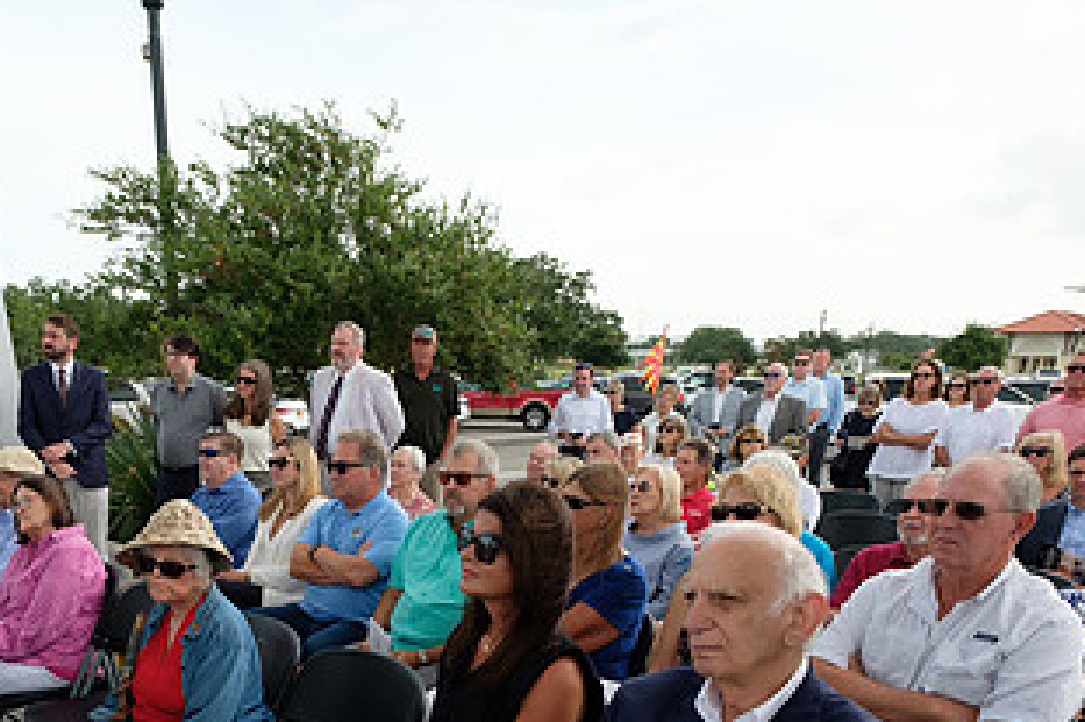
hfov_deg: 63.6
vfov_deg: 42.4
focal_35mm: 28
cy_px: 654
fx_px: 843
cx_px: 349
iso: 250
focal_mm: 10
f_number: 5.6
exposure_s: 1/500
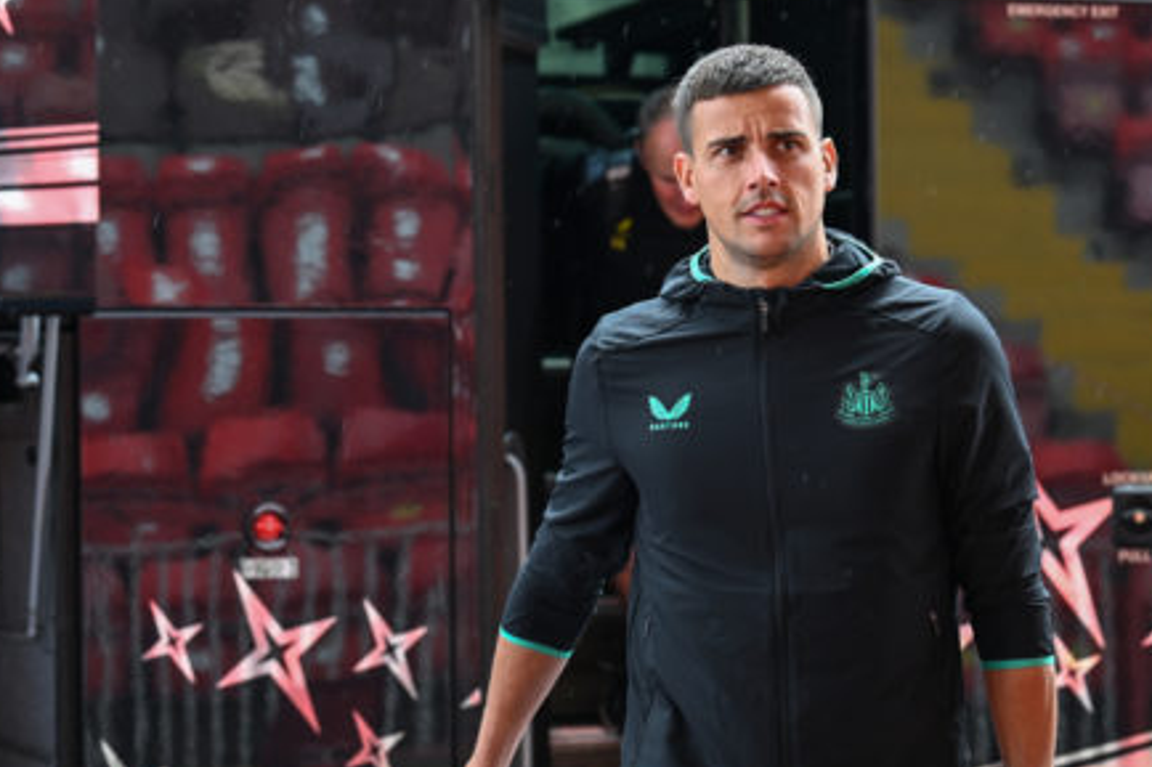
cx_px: 340
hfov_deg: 16.9
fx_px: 3870
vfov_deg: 11.3
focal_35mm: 121
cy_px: 409
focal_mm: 70
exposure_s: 1/320
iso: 800
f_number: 3.5
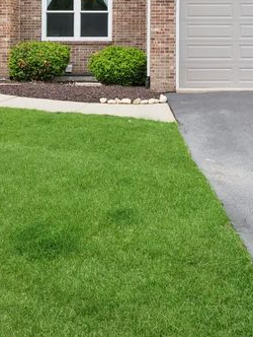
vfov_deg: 35.6
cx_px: 146
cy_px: 9
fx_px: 478
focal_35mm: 49
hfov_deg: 29.6
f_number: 11
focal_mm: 17
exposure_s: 1/125
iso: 400
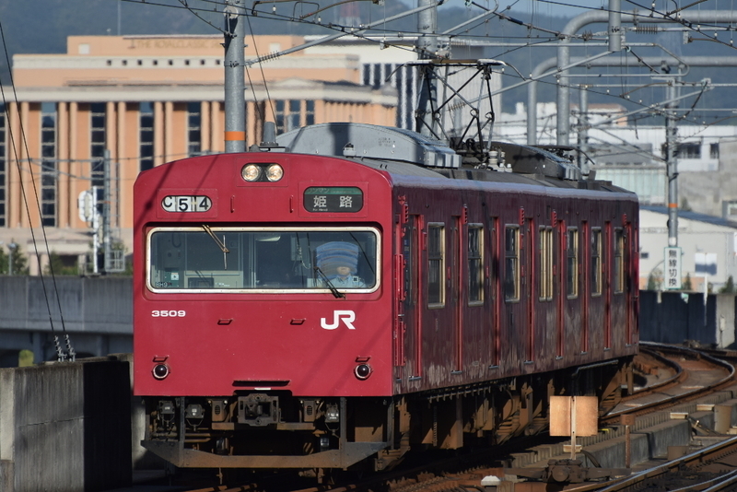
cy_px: 246
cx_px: 368
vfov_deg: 3.1
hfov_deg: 4.6
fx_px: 9215
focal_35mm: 450
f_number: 5.6
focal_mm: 300
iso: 100
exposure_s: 1/1000
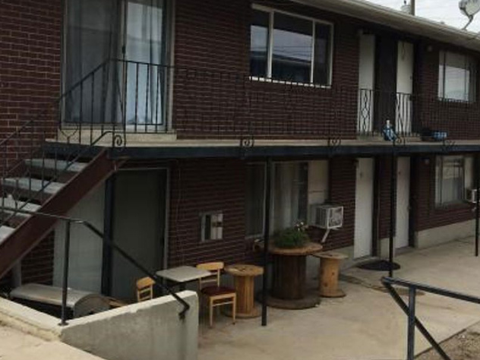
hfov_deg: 40.4
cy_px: 122
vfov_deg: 30.7
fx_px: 652
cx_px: 254
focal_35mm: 47
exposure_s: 1/1789
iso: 25
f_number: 2.2
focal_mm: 4.15
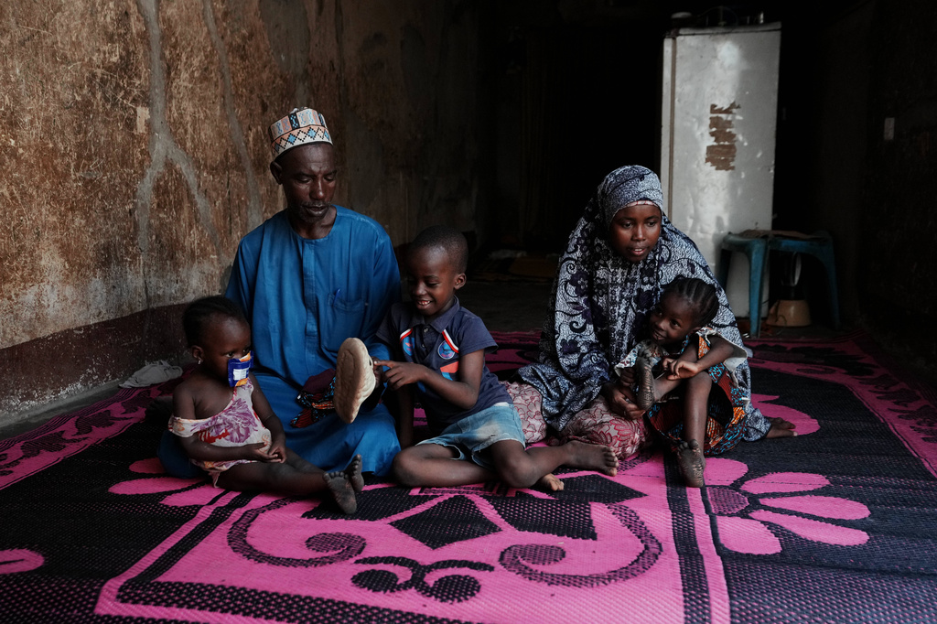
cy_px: 312
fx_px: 833
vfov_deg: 41.1
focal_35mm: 32
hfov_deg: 58.7
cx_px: 468
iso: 2000
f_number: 3.5
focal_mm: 32
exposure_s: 1/1000
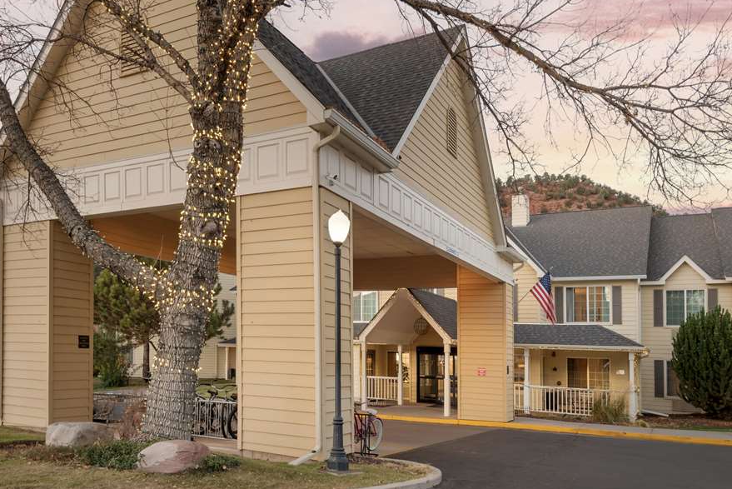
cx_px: 384
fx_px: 590
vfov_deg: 43.7
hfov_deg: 63.6
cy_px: 130
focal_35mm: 29
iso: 100
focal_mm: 17
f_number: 9
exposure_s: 1/15
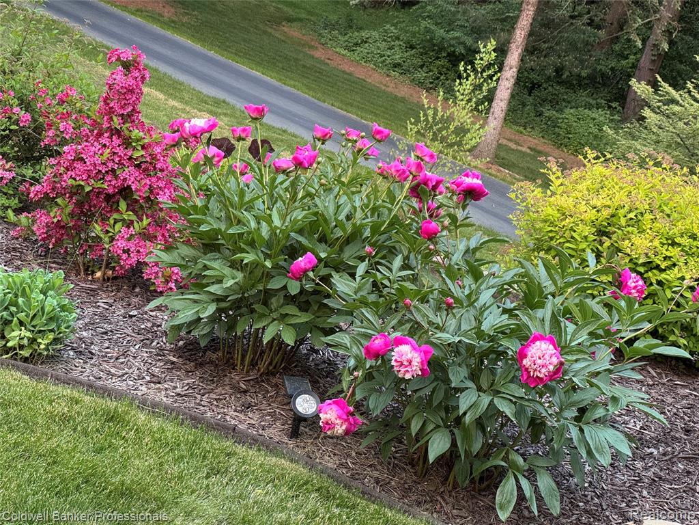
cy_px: 262
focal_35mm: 77
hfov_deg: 25.3
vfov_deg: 19.1
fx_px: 1555
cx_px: 350
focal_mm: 9
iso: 200
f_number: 2.8
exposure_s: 1/83
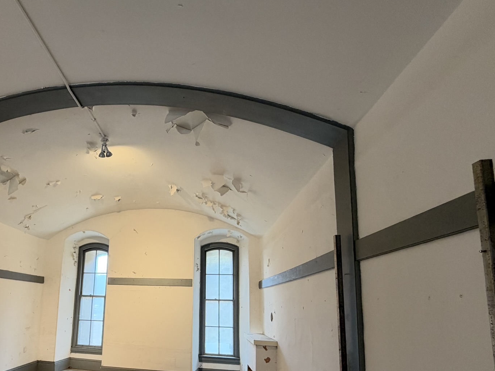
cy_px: 267
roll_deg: -1.8
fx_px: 300
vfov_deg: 60.8
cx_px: 148
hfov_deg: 75.3
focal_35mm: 21
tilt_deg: +7.1
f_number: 2.2
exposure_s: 1/60
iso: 320
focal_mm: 2.22
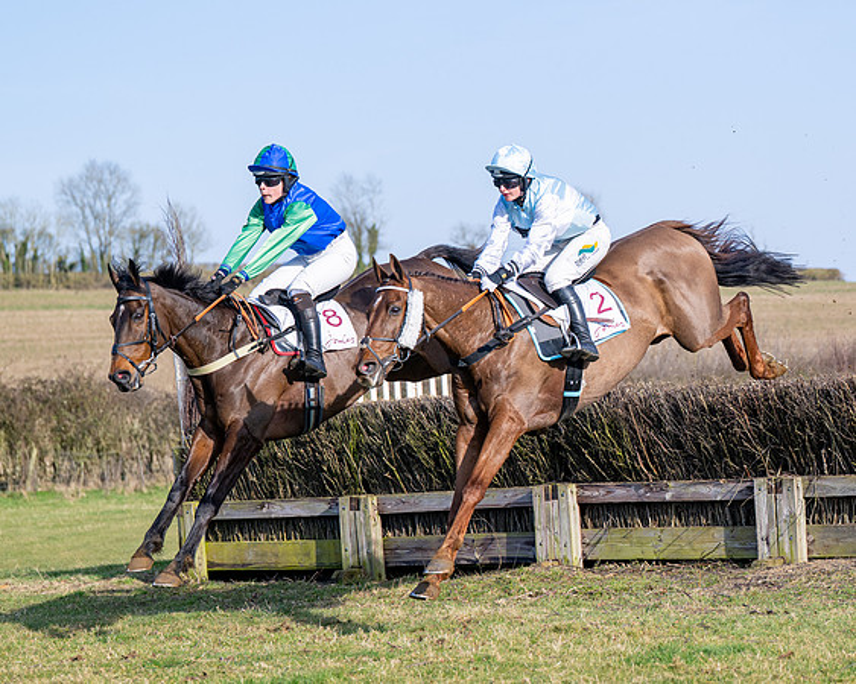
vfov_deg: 12.5
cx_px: 590
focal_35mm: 124
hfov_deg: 15.5
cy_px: 378
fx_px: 3134
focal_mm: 89
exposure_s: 1/2000
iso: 160
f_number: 4
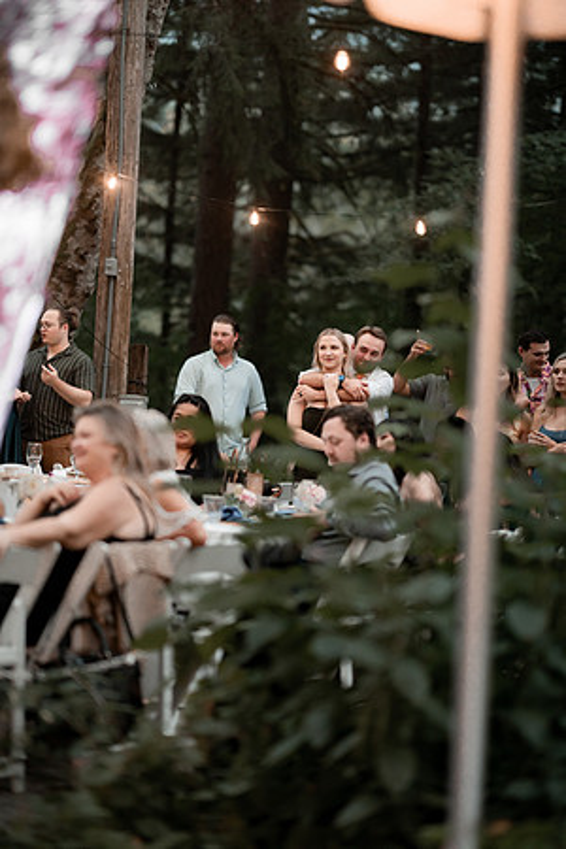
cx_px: 283
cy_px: 424
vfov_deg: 23.9
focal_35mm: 85
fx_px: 2004
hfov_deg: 16.1
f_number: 1.4
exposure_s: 1/400
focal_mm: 85
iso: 1600
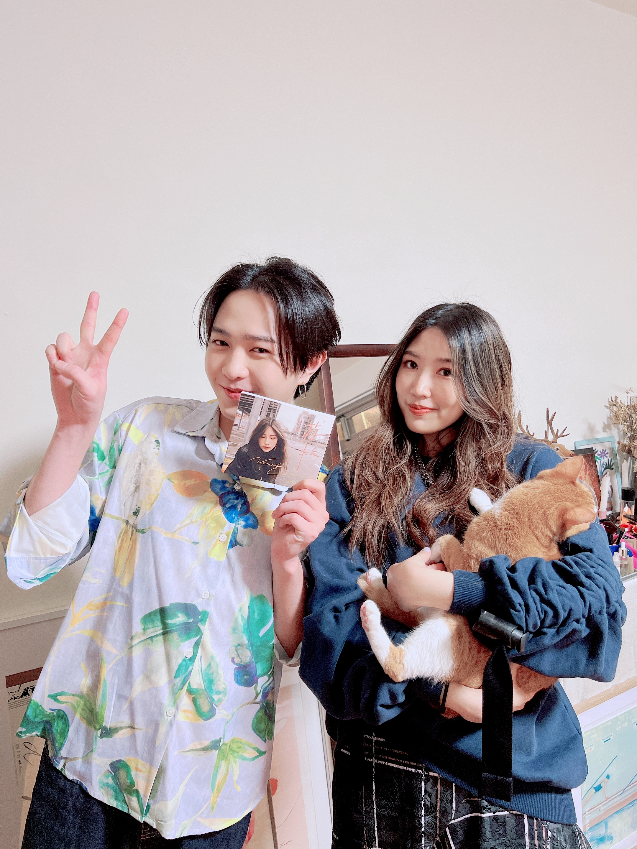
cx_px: 318
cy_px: 424
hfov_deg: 53.1
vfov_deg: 67.3
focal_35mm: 26
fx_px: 638
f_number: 1.5
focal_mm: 5.7
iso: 160
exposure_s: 1/60
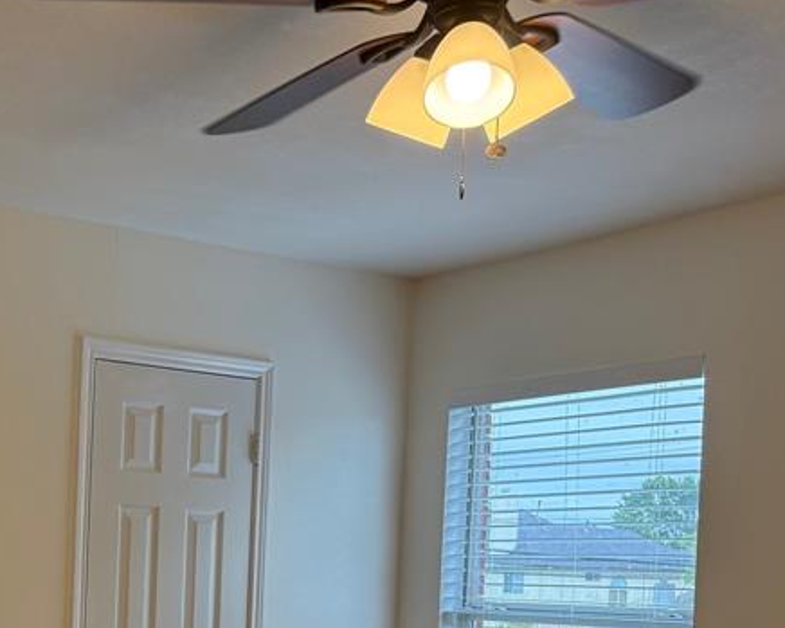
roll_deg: -2.2
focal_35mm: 55
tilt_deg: -1.6
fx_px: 1278
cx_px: -9
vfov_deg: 26.5
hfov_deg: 31.4
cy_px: 588
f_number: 1.78
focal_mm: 6.76
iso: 125
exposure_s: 1/158
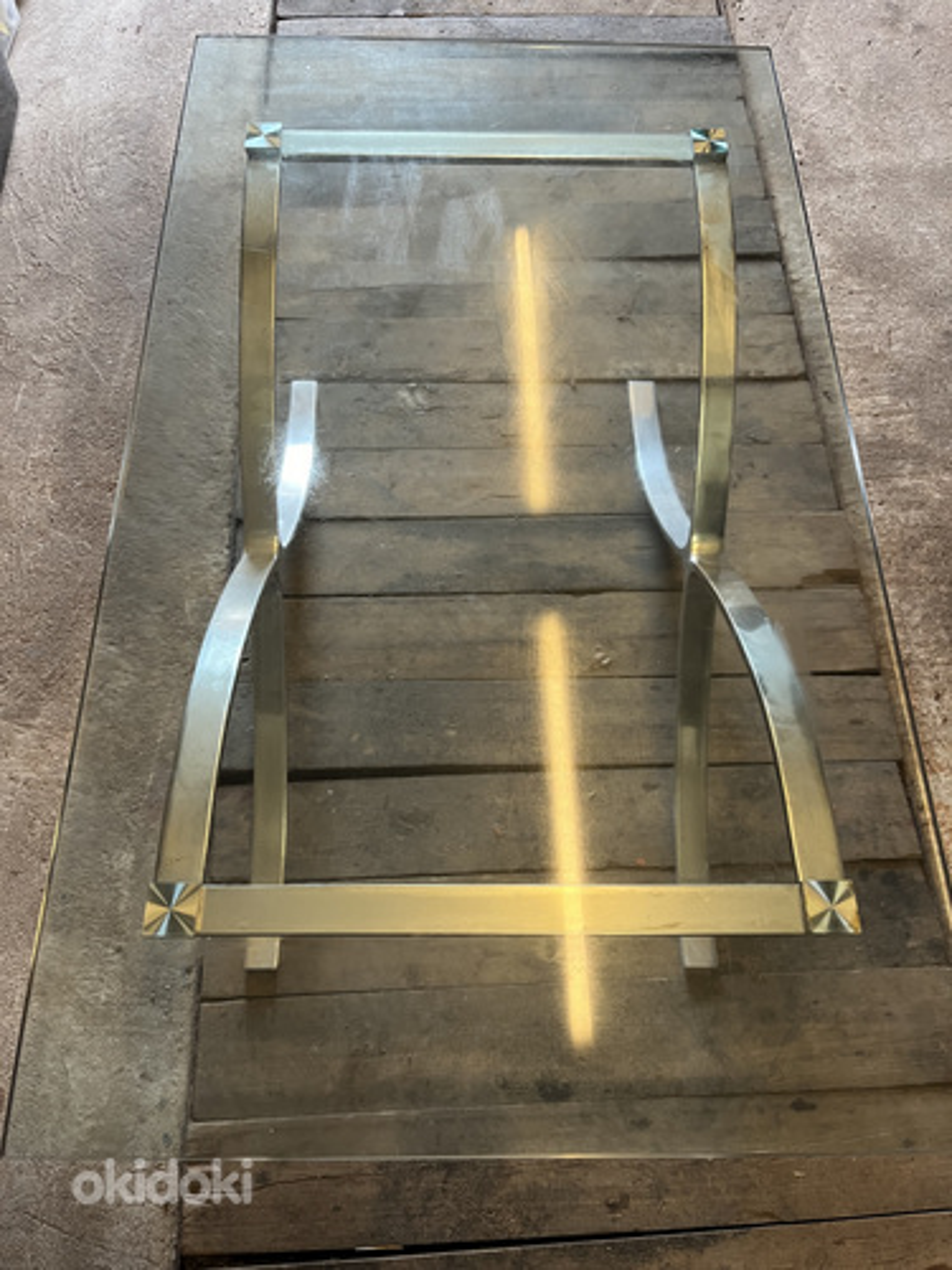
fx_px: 953
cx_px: 476
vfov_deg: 67.3
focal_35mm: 26
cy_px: 635
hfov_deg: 53.1
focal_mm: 5.1
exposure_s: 1/50
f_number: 1.6
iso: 125
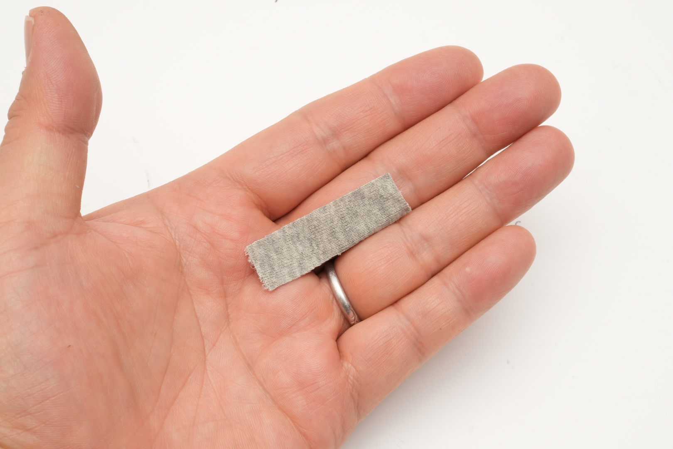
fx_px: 1963
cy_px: 224
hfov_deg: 19.5
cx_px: 336
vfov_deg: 13.0
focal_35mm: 105
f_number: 22
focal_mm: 105
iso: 1600
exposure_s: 1/60
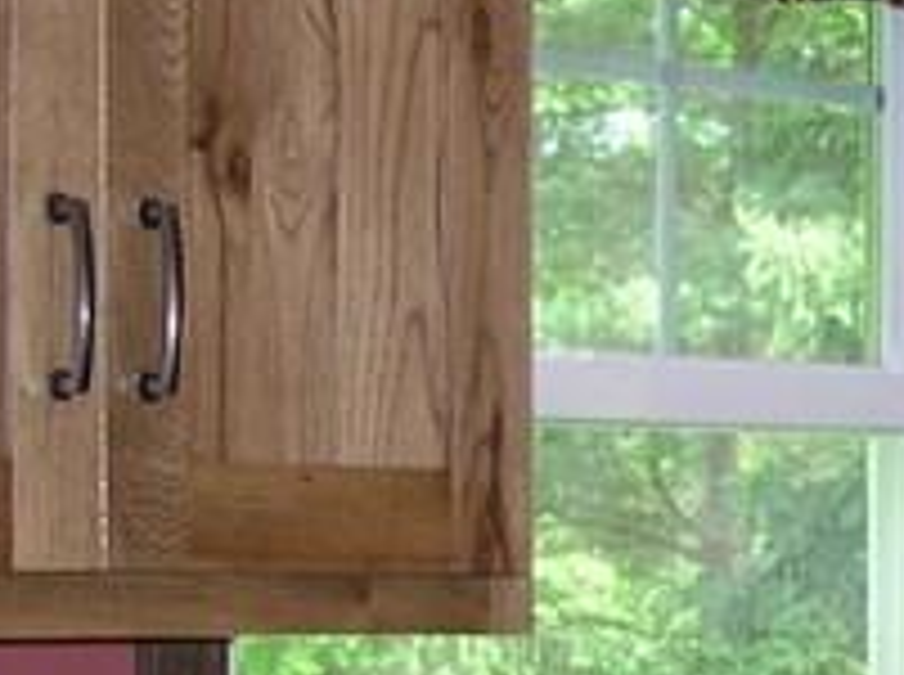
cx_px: 1421
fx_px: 5057
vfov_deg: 7.5
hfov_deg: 9.9
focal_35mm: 194
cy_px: 1022
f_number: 2.8
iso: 202
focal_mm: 8
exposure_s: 1/60
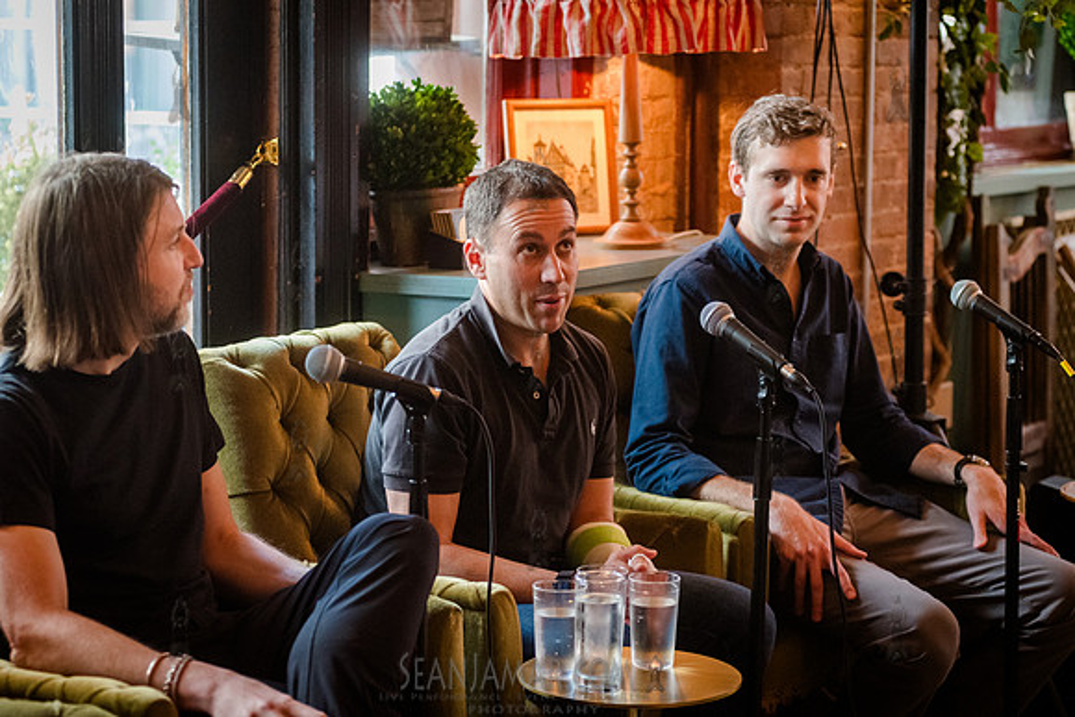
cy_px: 358
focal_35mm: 84
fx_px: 2497
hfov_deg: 24.3
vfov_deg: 16.3
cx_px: 538
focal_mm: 80
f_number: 3.5
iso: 5000
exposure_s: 1/200
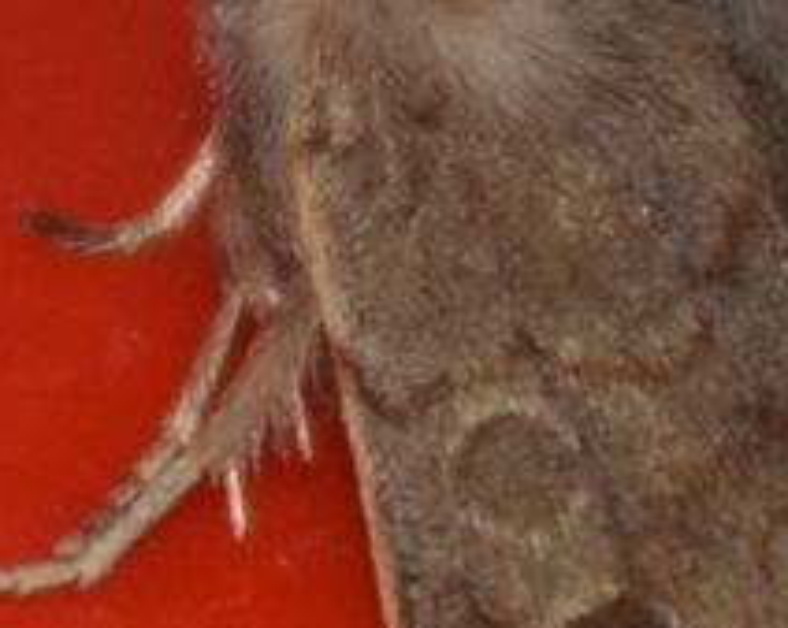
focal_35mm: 740
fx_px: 17234
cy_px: 357
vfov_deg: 2.1
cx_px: 554
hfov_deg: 2.6
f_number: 5.6
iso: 500
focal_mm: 116
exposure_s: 1/60
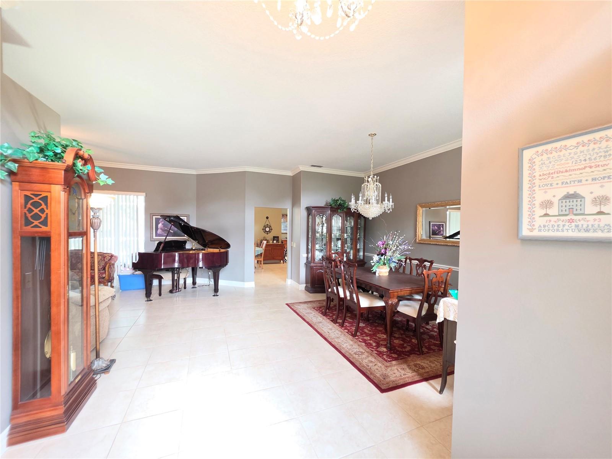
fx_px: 230
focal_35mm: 13
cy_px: 230
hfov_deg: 106.2
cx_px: 306
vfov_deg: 89.9
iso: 500
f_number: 1.9
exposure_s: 1/60
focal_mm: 2.2
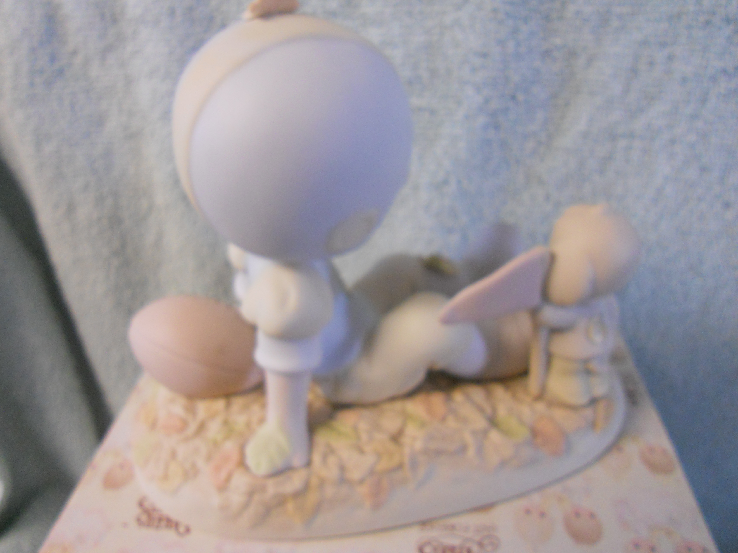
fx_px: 682
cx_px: 369
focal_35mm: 32
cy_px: 276
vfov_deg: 44.2
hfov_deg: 56.8
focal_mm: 5.8
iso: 400
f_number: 3.5
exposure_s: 1/30
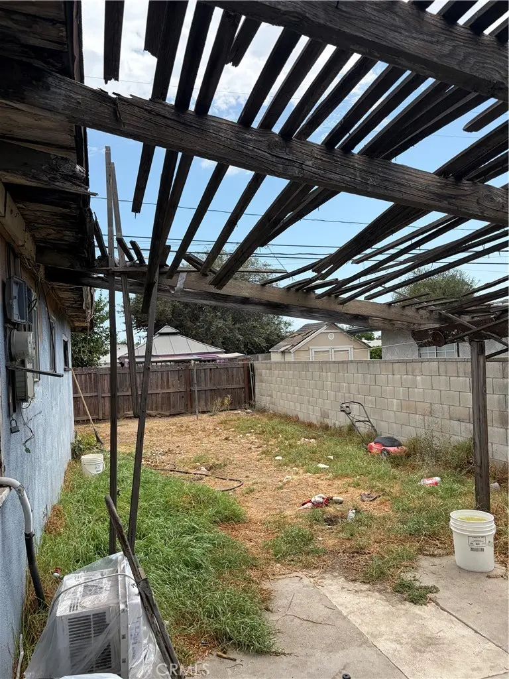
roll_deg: +3.1
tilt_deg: +3.1
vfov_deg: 67.3
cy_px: 340
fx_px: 510
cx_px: 254
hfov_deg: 53.1
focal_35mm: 26
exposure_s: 1/2639
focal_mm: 5.96
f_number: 1.6
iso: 64
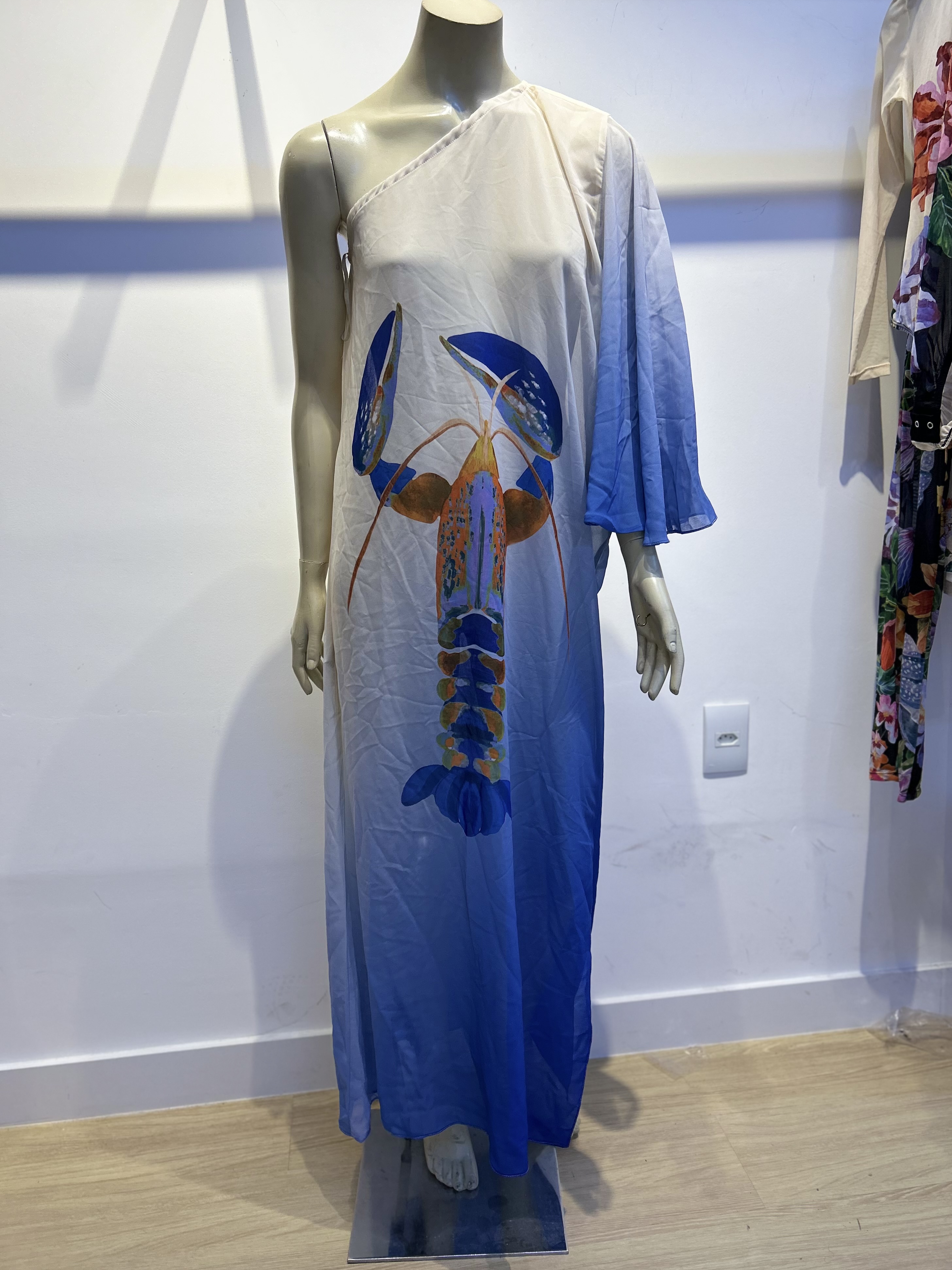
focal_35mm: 27
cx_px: 484
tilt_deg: -9.9
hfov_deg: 51.3
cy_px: 623
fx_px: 990
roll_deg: +1.2
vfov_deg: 65.3
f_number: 1.5
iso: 64
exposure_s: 1/120
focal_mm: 5.7
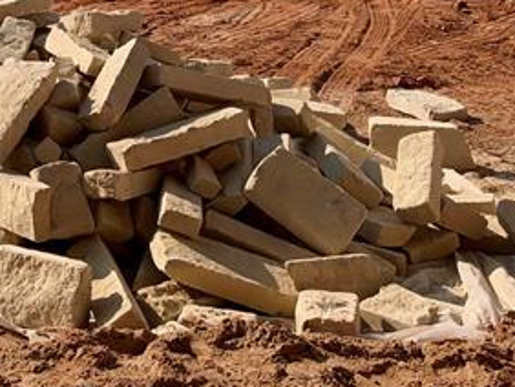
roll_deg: +1.4
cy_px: -162
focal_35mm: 87
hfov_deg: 20.3
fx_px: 1295
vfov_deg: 15.8
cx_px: -175
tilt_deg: -2.2
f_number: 1.8
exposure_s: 1/8772
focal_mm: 6.93
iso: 64
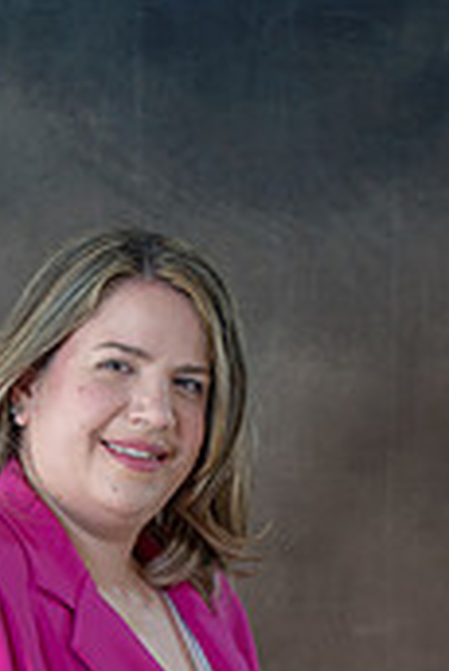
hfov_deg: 5.0
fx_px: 5115
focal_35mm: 274
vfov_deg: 7.4
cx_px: -27
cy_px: 866
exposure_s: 1/100
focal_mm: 105
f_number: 4.5
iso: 400
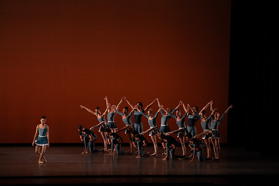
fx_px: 1194
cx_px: 140
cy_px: 93
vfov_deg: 8.9
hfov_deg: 13.3
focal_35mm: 154
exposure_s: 1/400
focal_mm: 154
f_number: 9
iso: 5000
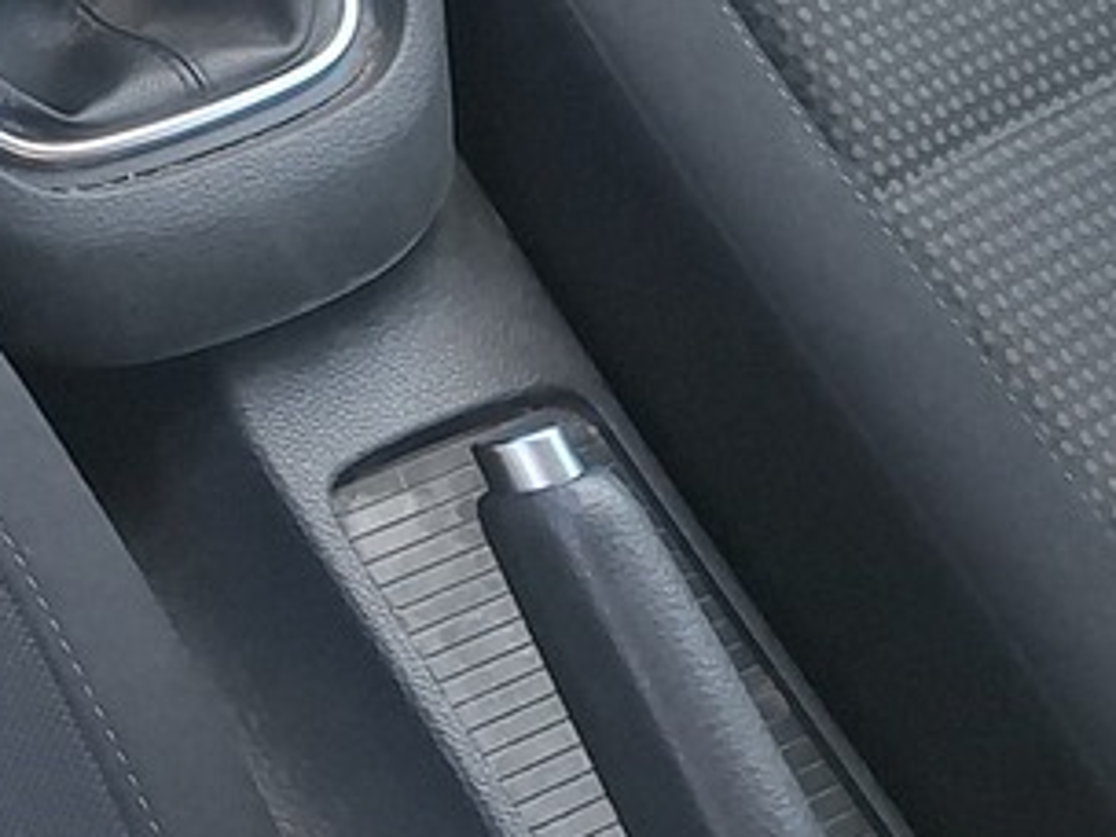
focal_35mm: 109
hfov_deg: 14.8
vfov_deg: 11.7
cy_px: -1021
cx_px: -1109
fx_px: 3514
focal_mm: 5.54
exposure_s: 1/185
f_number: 1.8
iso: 40
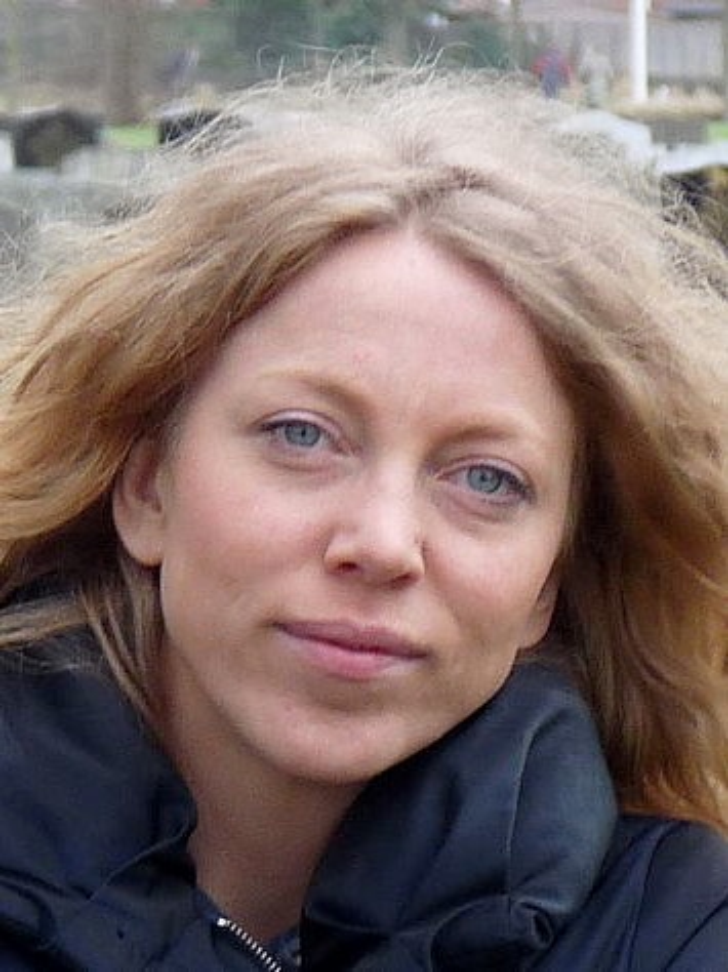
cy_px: 486
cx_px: 364
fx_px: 3985
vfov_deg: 13.9
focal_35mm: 142
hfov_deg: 10.4
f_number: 3.6
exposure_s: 1/100
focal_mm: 25.2
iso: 100
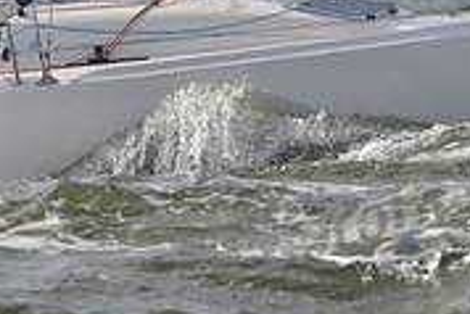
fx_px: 8506
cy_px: -157
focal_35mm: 651
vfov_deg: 2.1
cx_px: 87
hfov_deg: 3.2
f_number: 7.1
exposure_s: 1/2000
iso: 400
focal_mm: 200
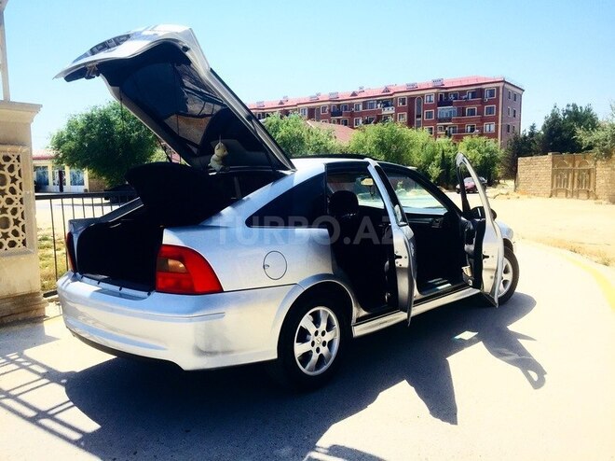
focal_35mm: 29
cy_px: 230
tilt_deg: -6.5
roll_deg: -1.0
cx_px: 308
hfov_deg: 61.7
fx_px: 515
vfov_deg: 48.2
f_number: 2.2
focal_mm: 4.15
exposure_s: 1/2198
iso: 32
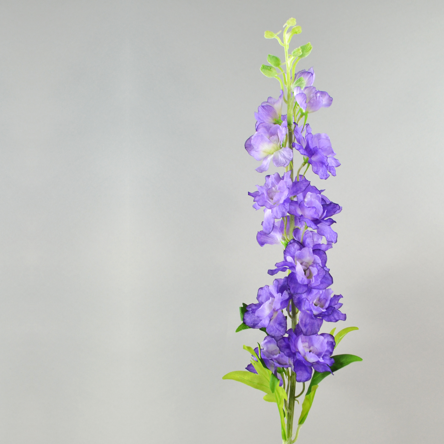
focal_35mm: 43
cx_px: 282
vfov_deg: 39.2
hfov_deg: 38.9
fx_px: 624
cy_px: 225
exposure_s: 1/100
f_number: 5.6
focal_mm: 22
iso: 400
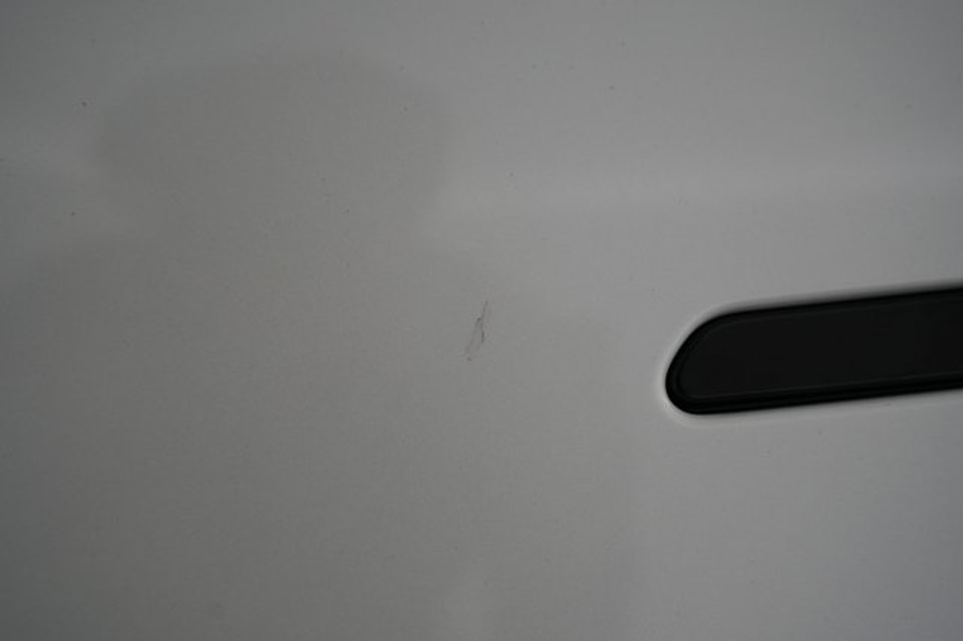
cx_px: 482
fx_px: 749
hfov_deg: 65.5
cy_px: 320
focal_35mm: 28
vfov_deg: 46.4
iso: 1600
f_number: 4
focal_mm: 28
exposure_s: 1/160
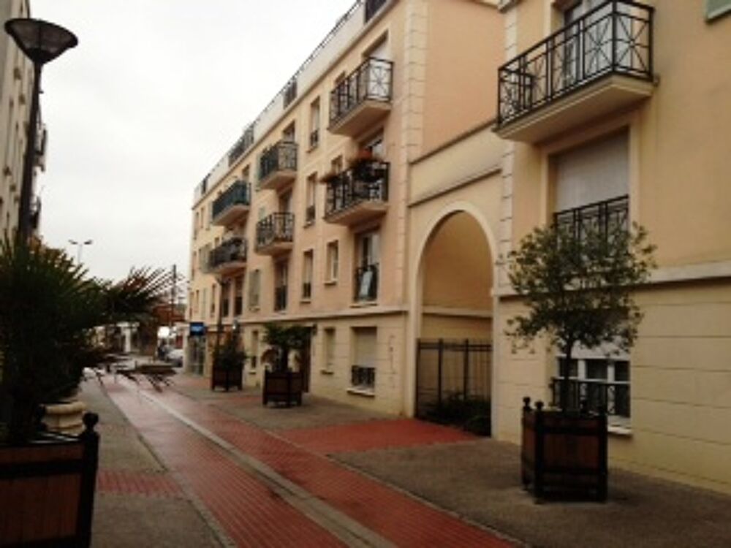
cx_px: 366
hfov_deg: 52.6
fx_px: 739
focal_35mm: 35
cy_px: 274
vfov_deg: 40.7
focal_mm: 4.28
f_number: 2.4
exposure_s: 1/60
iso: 80
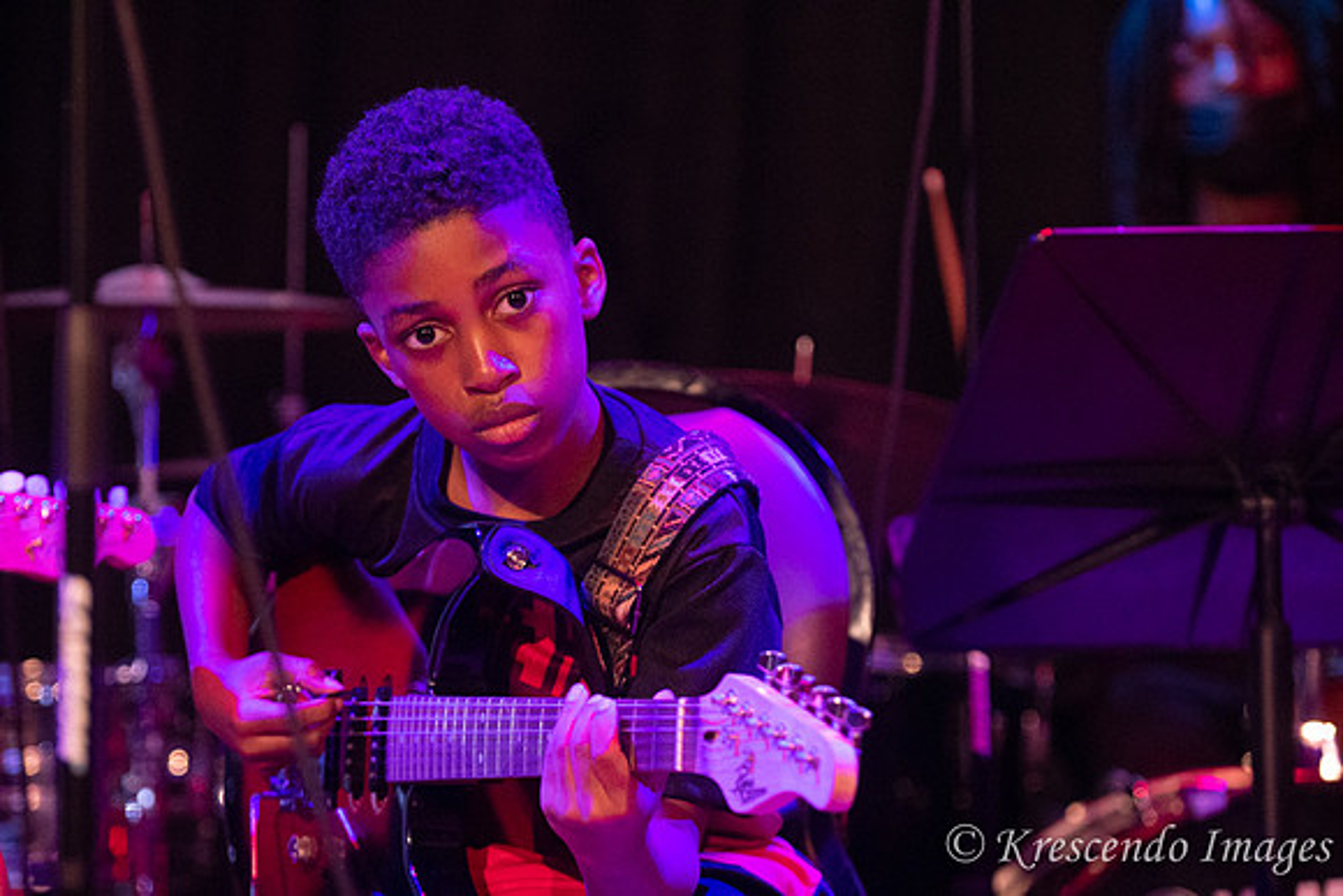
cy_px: 448
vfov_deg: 7.0
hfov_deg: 10.5
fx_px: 7276
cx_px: 672
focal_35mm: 195
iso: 3200
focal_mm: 130
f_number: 2.8
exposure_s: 1/160
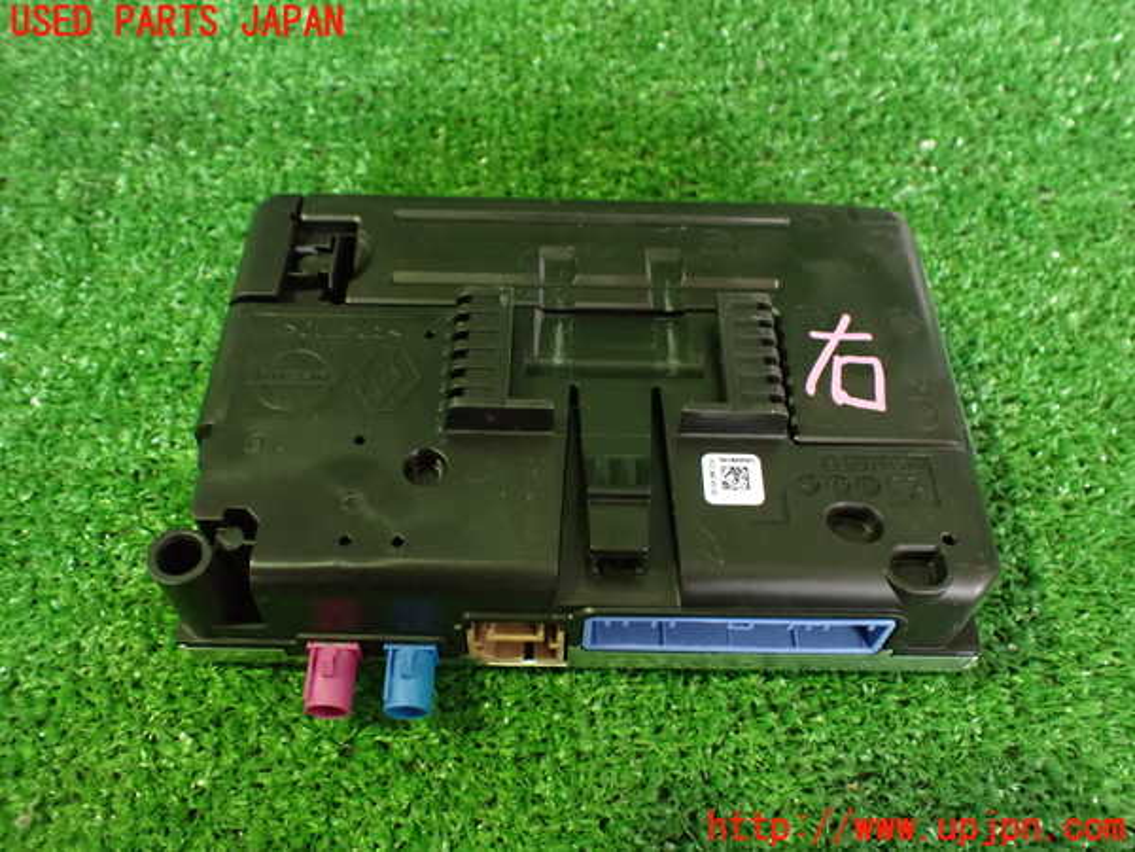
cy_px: 426
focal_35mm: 30
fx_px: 984
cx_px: 568
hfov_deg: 60.0
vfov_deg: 46.8
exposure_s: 1/30
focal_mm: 5.4
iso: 1250
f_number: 2.3
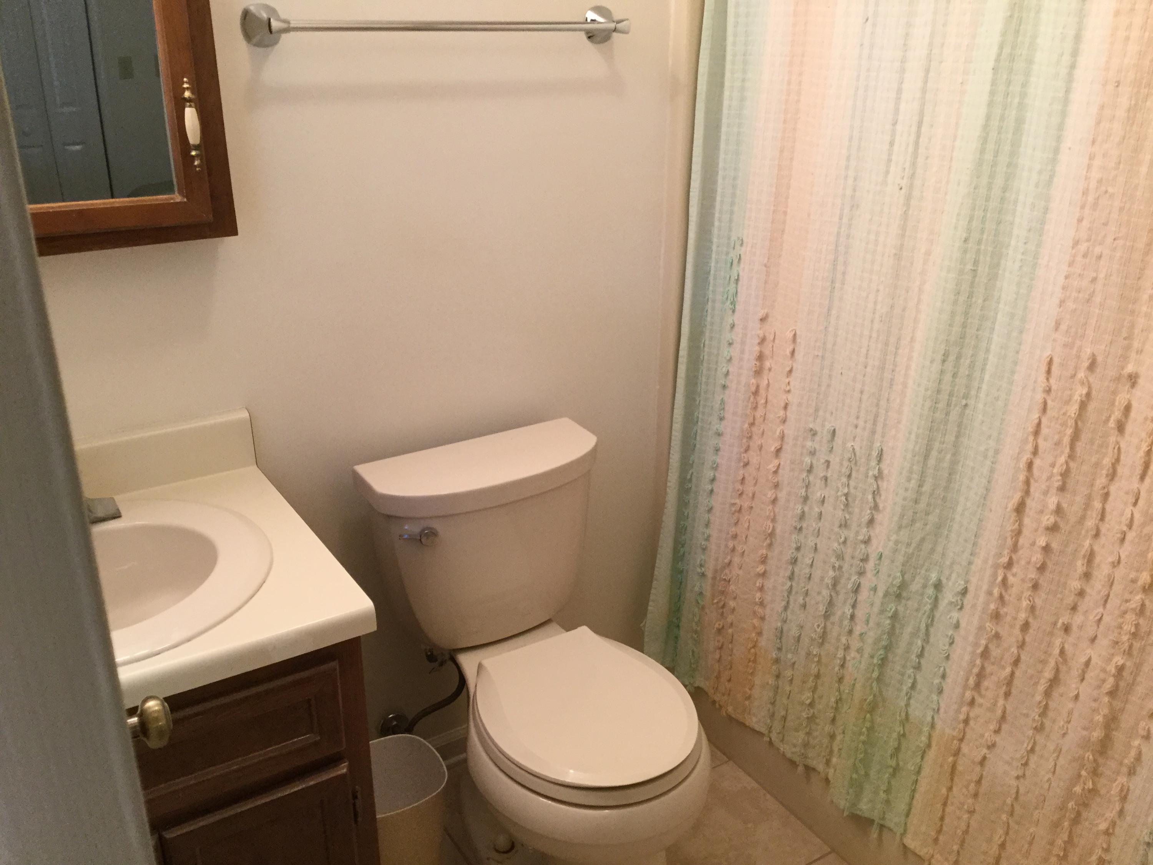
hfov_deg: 58.4
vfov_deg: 45.4
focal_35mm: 31
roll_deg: -0.9
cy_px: 432
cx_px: 576
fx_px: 1033
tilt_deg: -24.5
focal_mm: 3.3
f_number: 2.4
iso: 100
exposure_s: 1/30
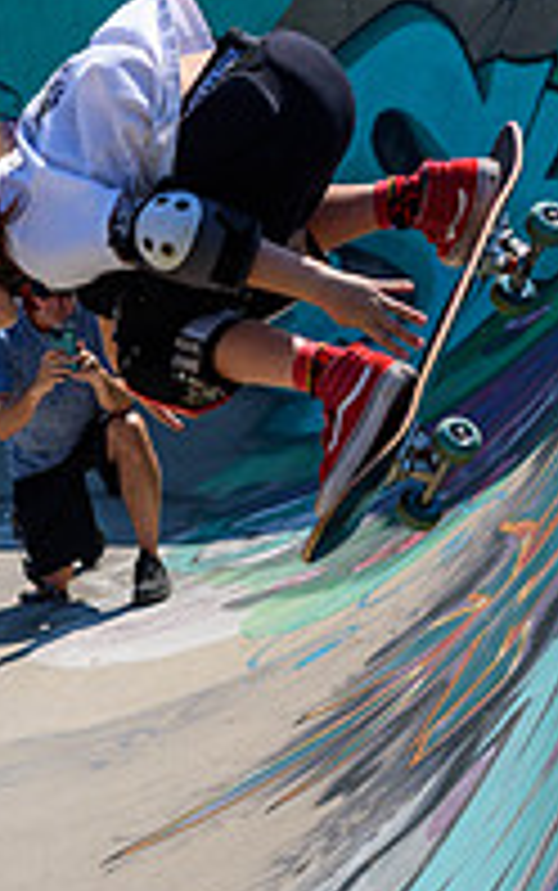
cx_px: 117
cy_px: 450
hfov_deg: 5.4
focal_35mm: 243
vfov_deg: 8.6
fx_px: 5904
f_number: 7.1
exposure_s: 1/800
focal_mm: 70
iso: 200
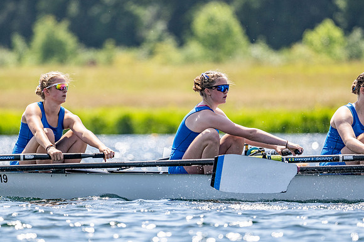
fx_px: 6063
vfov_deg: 2.3
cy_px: 121
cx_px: 182
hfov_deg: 3.4
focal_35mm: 600
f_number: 4.5
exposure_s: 1/2500
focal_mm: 400
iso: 280
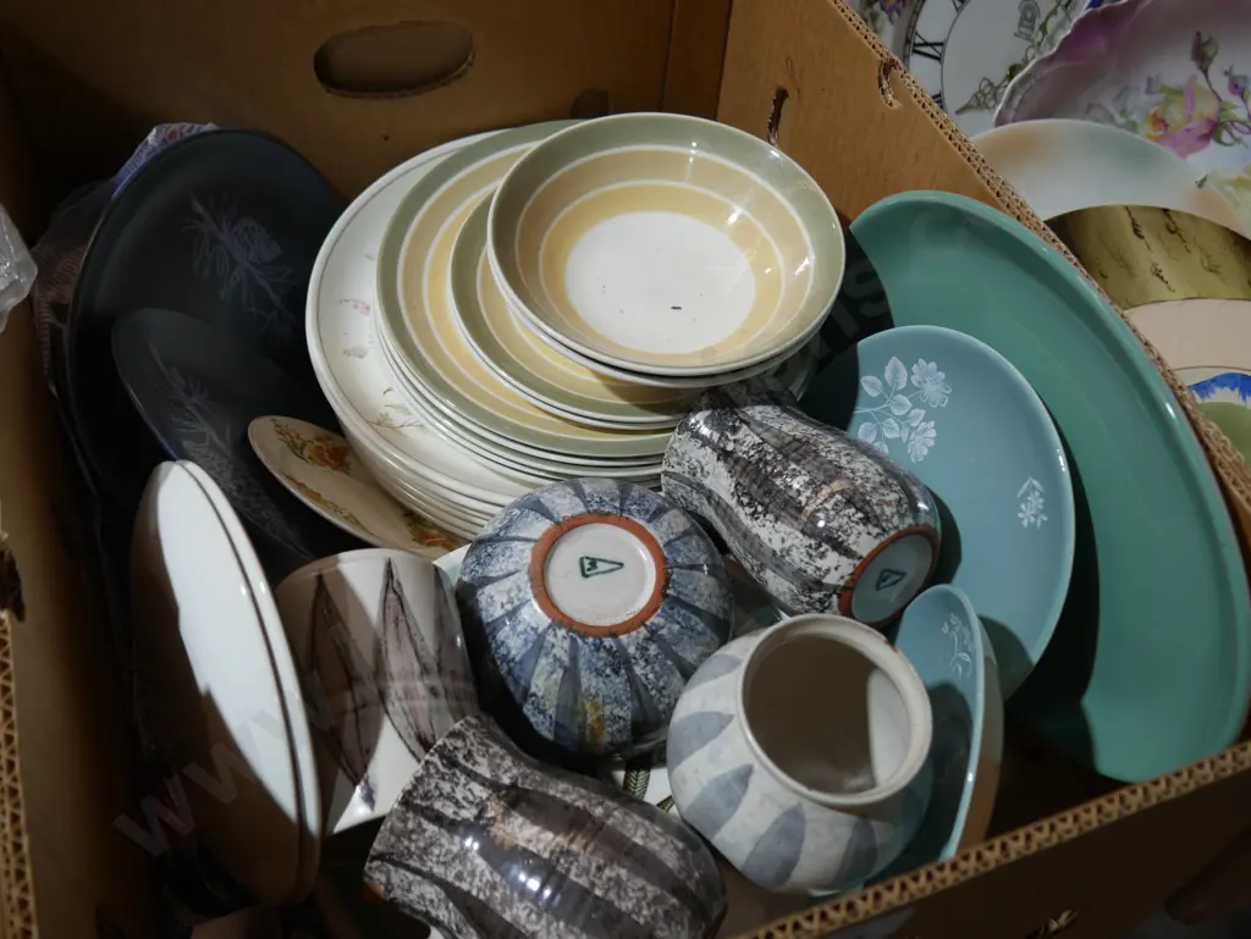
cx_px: 626
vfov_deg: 44.2
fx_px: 1157
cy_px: 470
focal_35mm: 32
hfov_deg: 56.8
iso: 250
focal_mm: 16
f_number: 3.6
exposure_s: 1/60
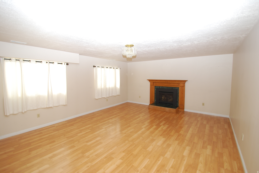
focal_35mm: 16
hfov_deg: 94.9
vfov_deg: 72.2
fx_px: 119
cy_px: 86
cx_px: 130
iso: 200
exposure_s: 1/60
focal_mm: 11
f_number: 4
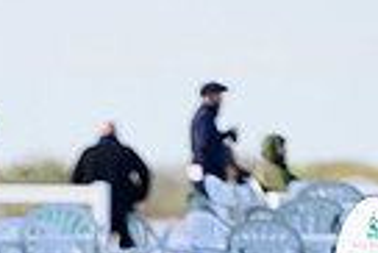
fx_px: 11804
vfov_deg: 1.2
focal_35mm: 1123
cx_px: 86
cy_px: 592
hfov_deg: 1.8
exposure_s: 1/1600
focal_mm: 340
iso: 800
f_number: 5.3
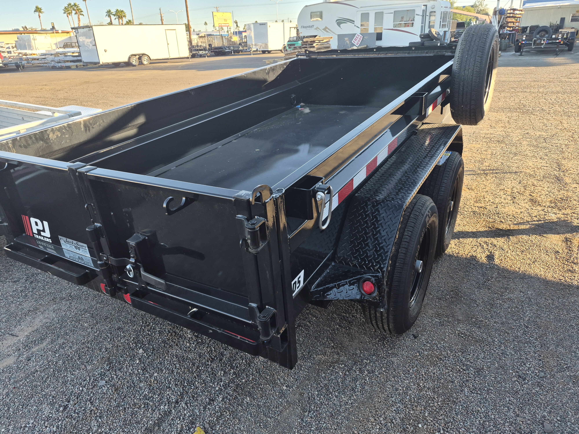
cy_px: 217
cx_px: 290
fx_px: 385
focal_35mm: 23
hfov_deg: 73.9
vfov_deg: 58.9
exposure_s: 1/750
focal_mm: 5.4
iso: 80
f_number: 1.8
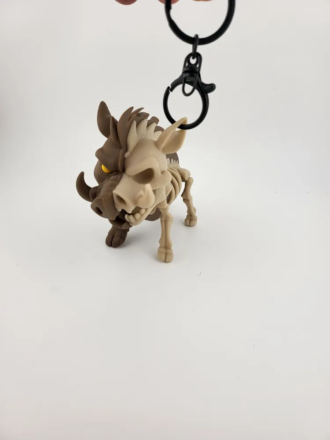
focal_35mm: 24
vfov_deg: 71.6
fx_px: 305
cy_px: 220
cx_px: 165
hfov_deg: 56.8
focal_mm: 5
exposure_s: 1/280
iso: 64
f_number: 1.8
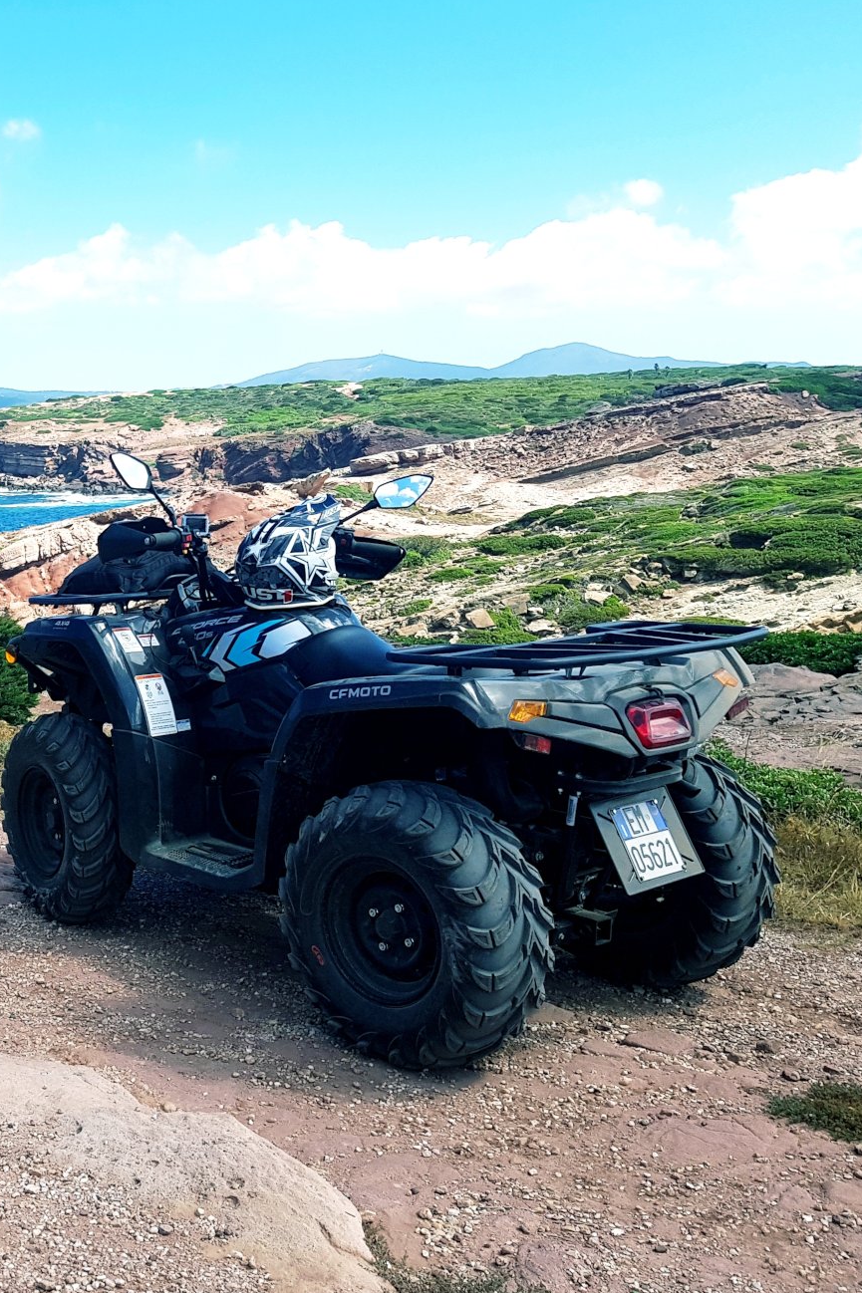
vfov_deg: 48.5
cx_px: -44
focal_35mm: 40
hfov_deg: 30.5
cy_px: 657
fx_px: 1437
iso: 40
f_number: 1.7
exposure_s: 1/1648
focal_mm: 4.2
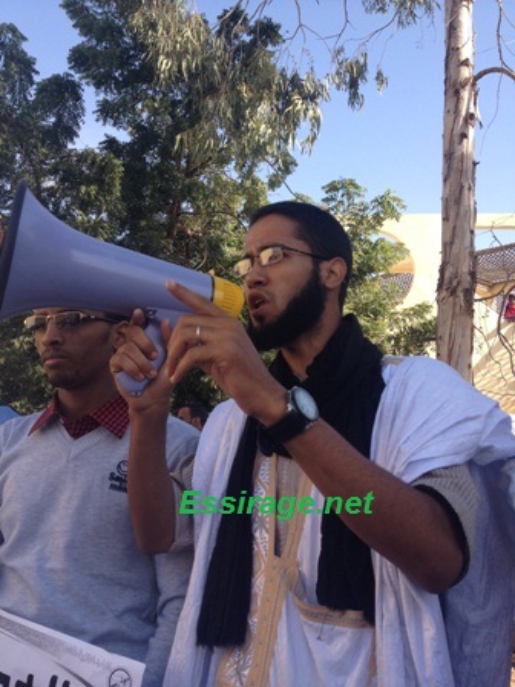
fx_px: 694
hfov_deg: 40.7
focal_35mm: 35
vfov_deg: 52.6
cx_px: 258
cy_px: 344
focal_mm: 4.28
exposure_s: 1/627
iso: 50
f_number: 2.4
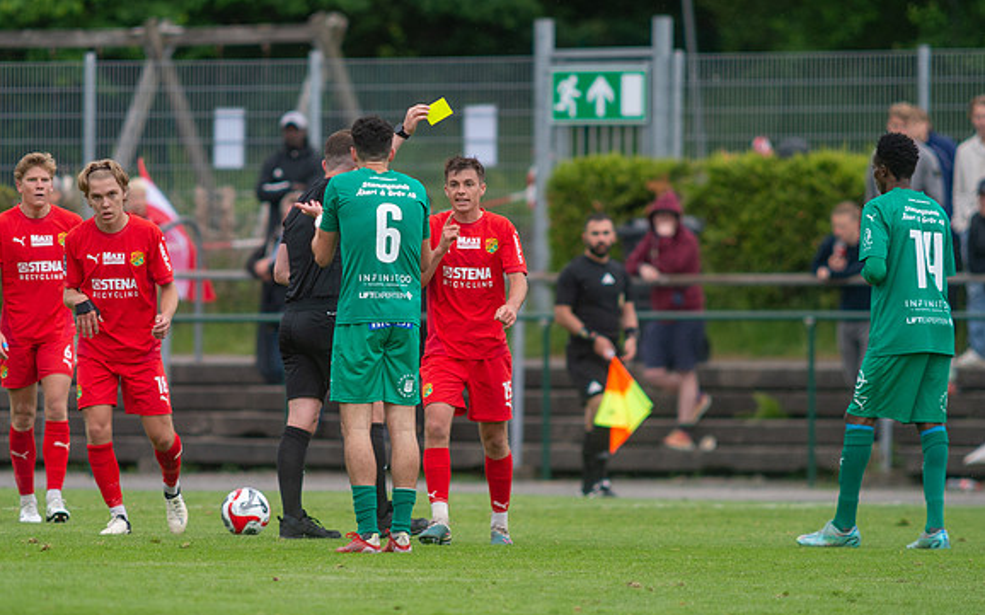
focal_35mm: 580
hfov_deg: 3.6
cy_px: 279
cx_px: 399
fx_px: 15567
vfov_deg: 2.3
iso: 900
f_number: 4
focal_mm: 420
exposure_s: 1/1250
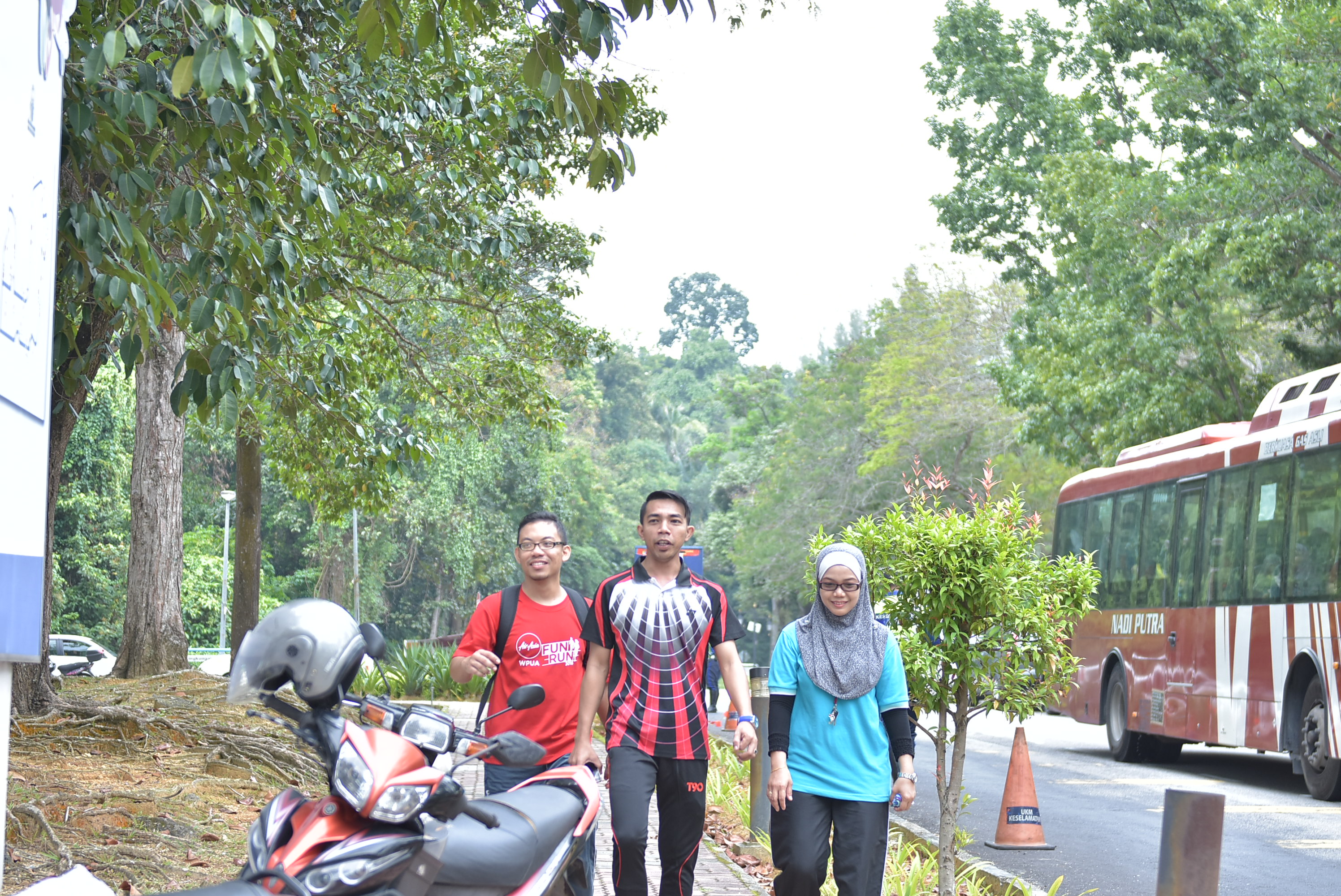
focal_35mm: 72
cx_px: 670
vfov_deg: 19.0
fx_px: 2684
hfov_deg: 28.1
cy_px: 448
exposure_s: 1/500
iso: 400
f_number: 2.8
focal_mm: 48
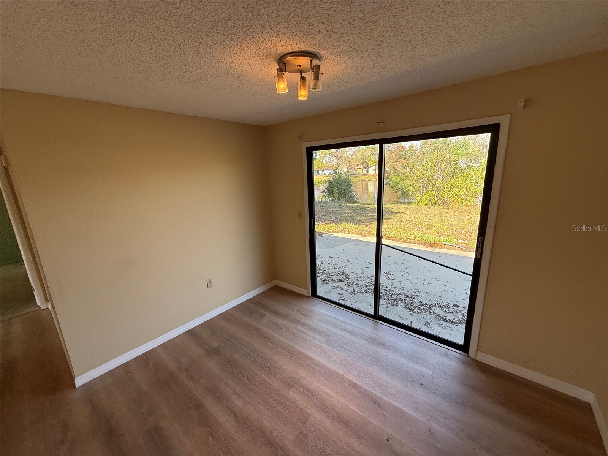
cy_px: 228
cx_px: 304
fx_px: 246
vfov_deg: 85.7
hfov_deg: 102.1
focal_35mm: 14
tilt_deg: -13.3
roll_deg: +1.0
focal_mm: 2.22
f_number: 2.2
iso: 50
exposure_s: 1/285
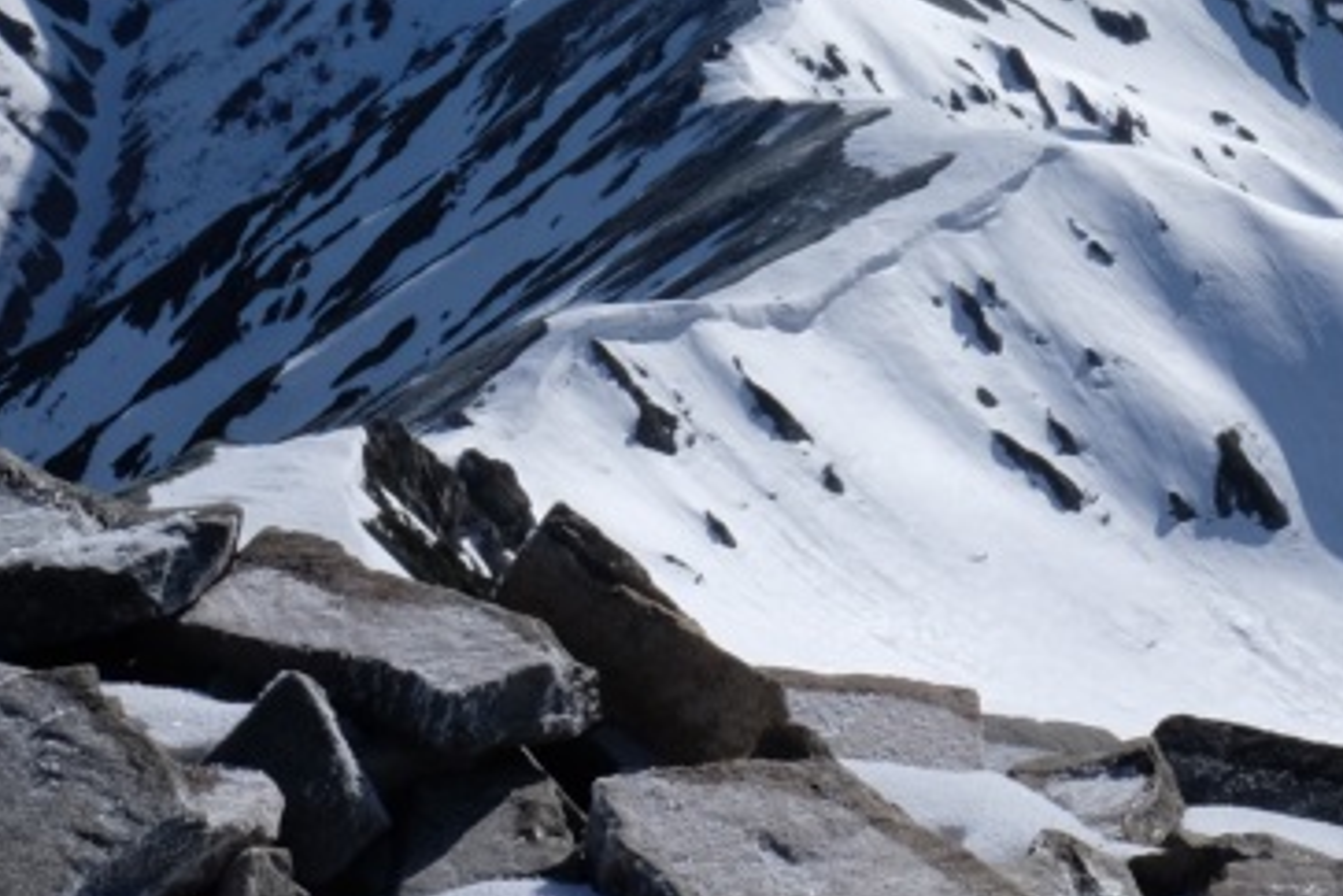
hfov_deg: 25.0
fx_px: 3022
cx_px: 603
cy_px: 181
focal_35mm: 81
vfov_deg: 16.7
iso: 400
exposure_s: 1/400
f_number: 16
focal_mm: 16
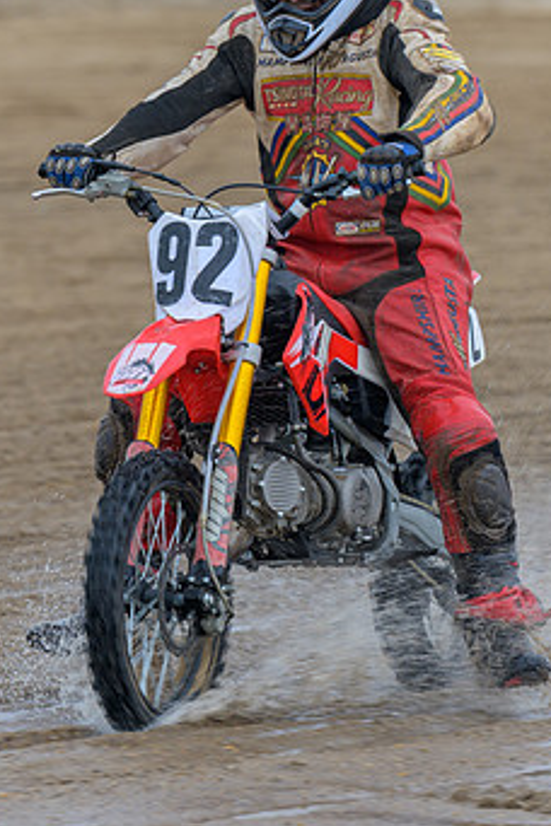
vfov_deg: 4.0
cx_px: 329
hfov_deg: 2.6
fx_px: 11937
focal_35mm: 520
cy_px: 312
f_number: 4
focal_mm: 175
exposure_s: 1/200
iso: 140
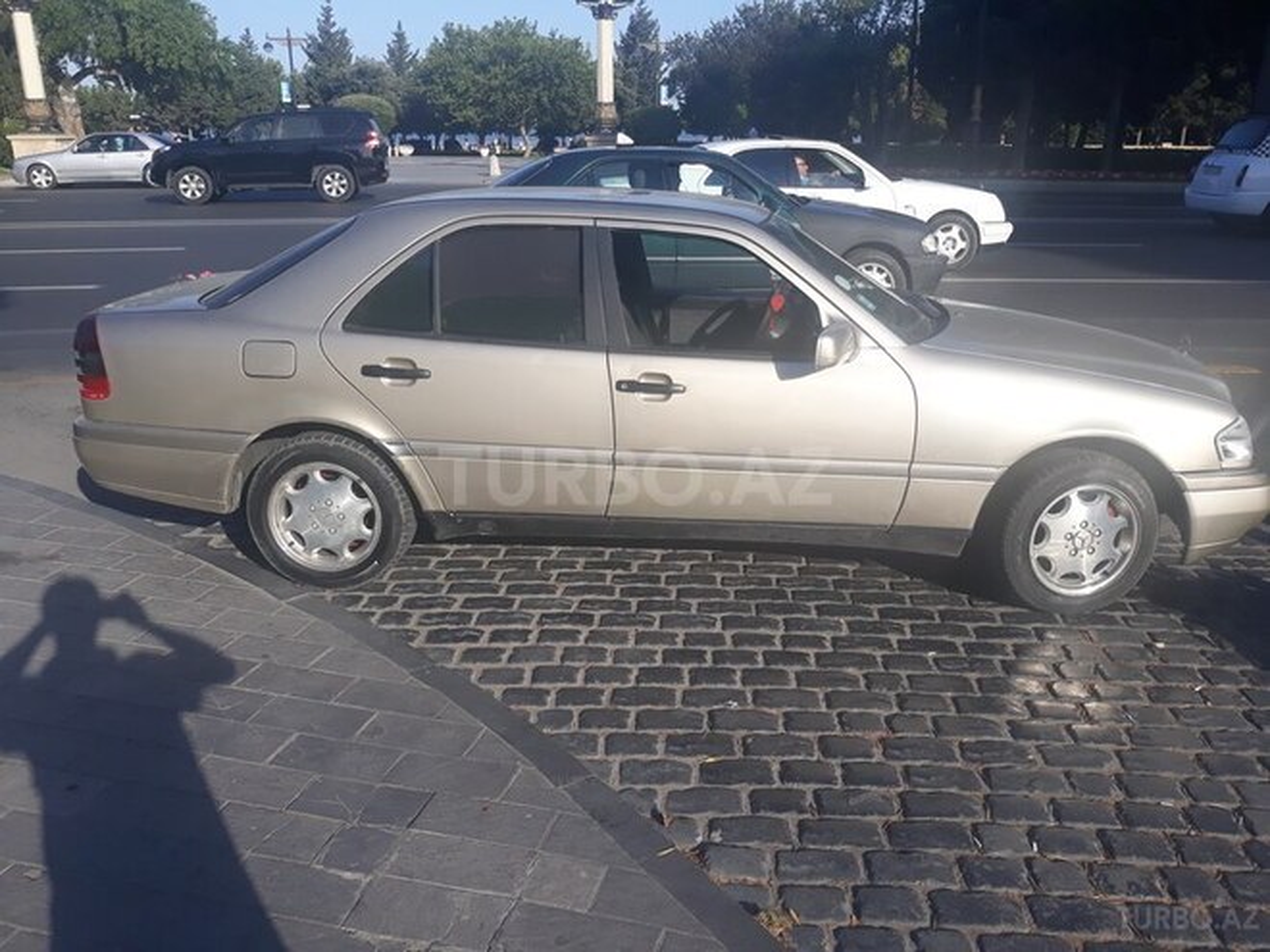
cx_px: 635
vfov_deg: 51.4
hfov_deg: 65.3
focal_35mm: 27
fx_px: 991
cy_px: 476
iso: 40
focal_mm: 3.71
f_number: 1.7
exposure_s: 1/1355
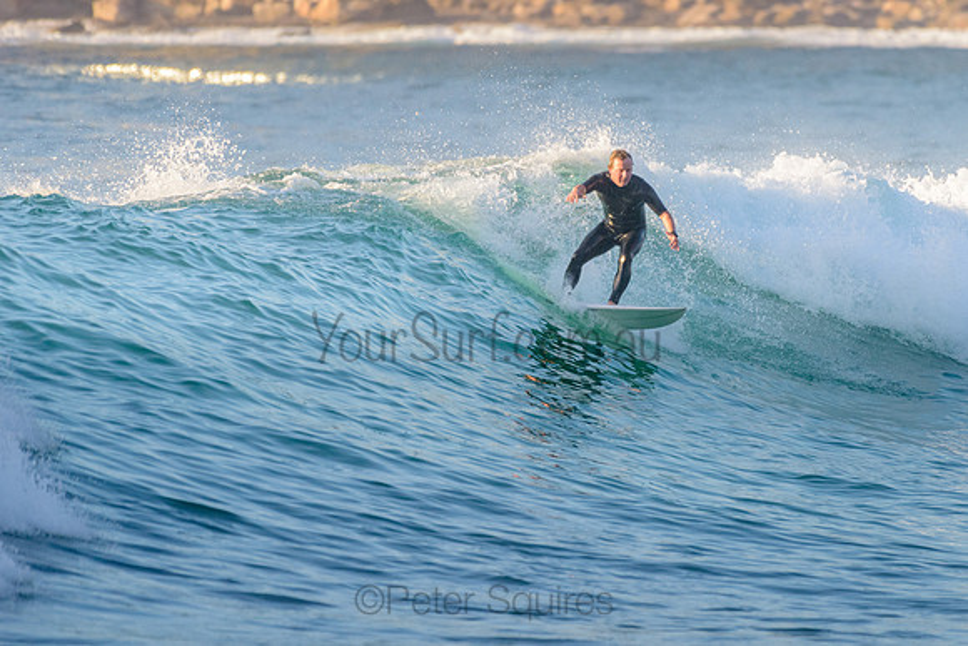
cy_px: 283
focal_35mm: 612
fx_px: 16466
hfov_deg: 3.4
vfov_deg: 2.2
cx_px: 580
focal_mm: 500
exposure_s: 1/2000
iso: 1100
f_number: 5.6
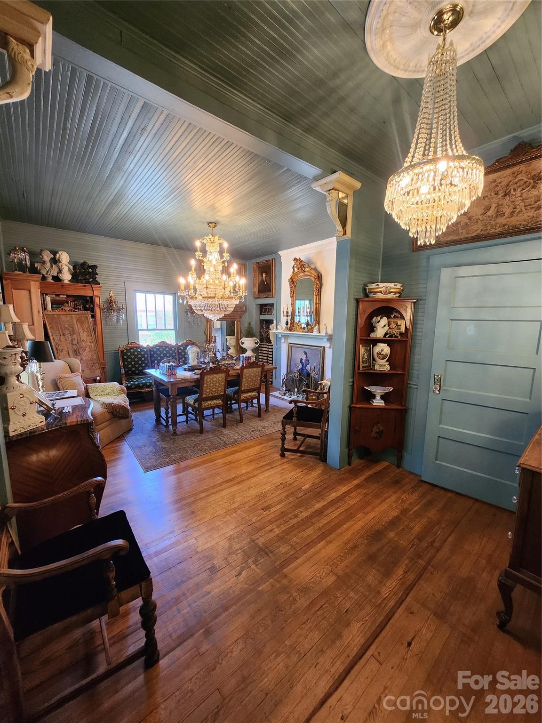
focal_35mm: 13
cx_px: 271
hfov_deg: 89.9
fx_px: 271
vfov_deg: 106.2
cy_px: 362
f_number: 2.2
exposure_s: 1/40
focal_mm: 1.74
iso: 320
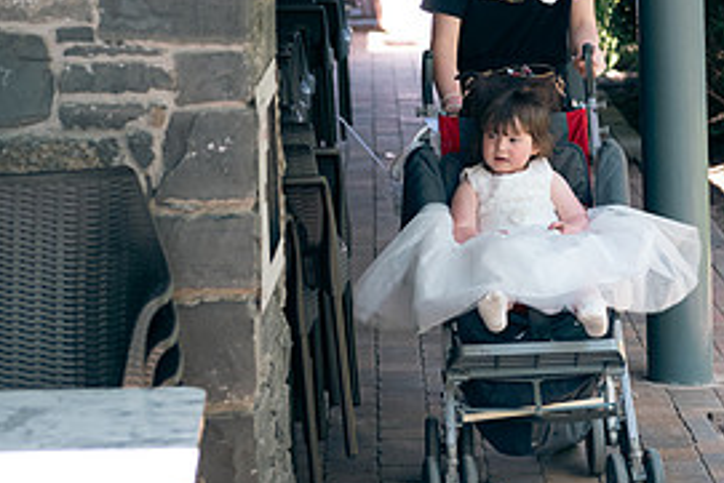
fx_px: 3018
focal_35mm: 150
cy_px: 137
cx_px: 516
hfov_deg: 13.6
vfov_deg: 9.1
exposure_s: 1/200
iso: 250
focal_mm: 70
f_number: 3.5
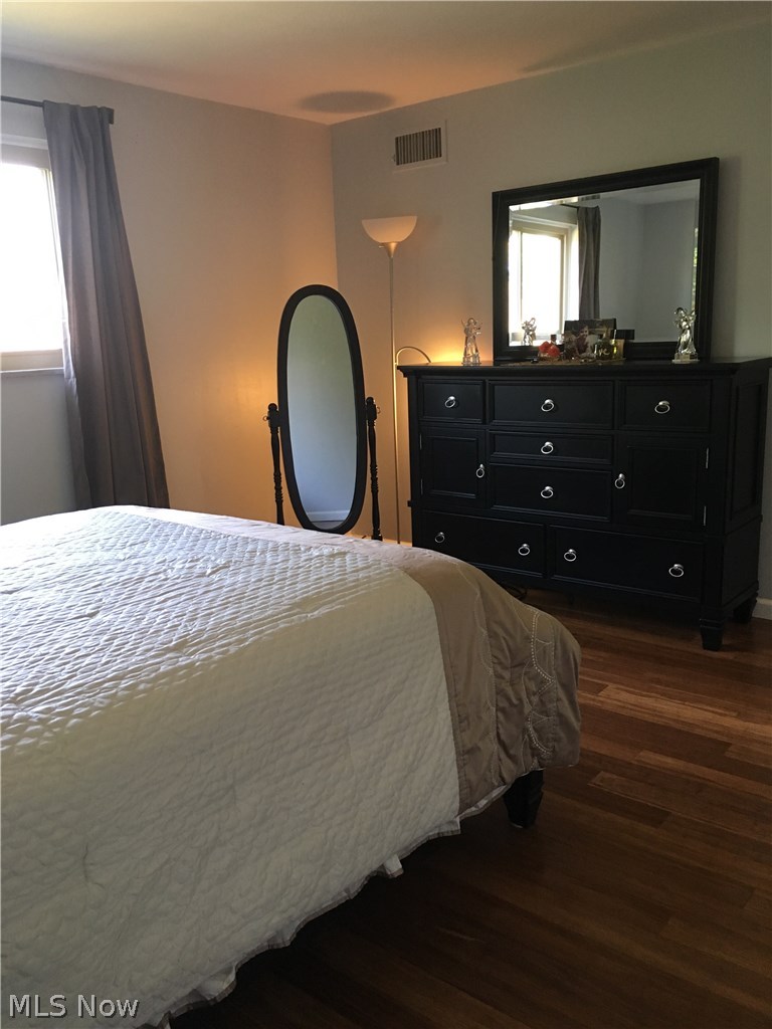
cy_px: 514
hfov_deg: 48.2
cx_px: 386
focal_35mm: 29
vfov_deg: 61.7
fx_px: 862
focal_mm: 4.15
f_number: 2.2
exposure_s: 1/30
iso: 125
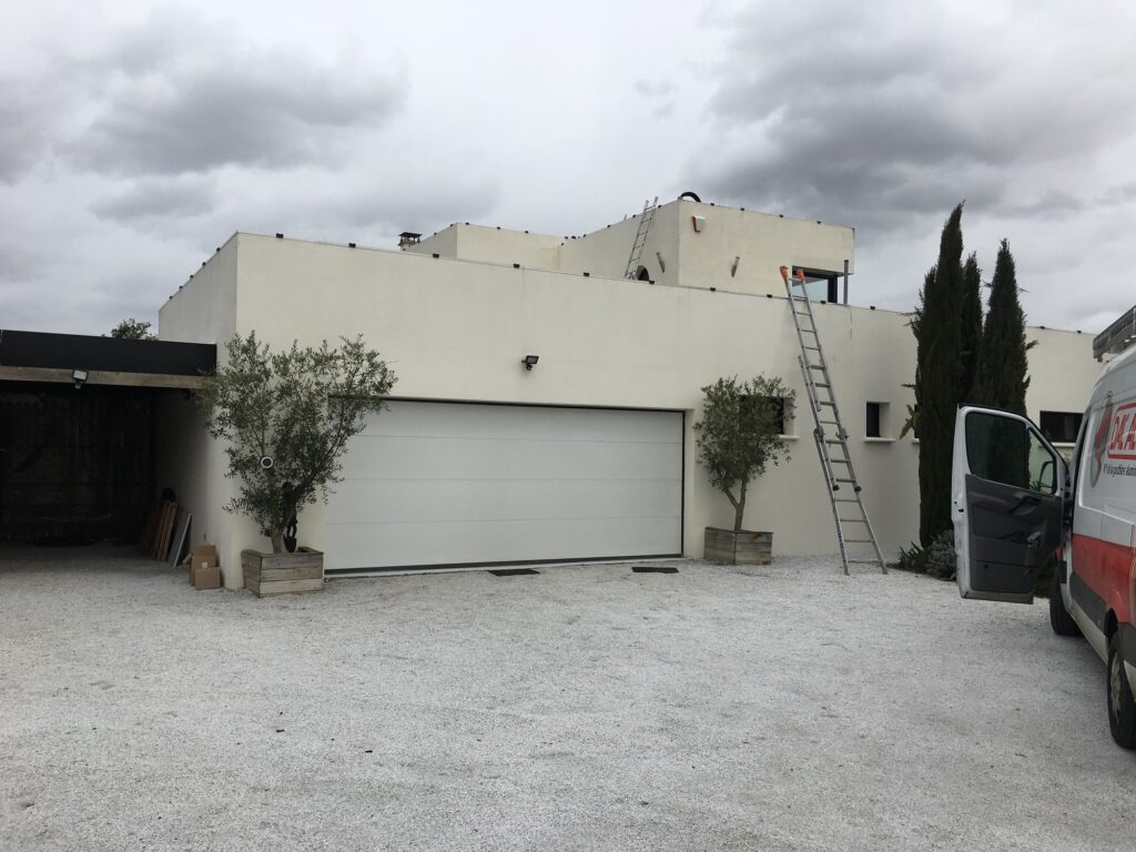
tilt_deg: +0.8
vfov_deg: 48.2
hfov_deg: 61.7
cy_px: 426
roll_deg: -1.2
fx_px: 952
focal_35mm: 29
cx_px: 568
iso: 25
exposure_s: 1/986
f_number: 2.2
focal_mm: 4.15
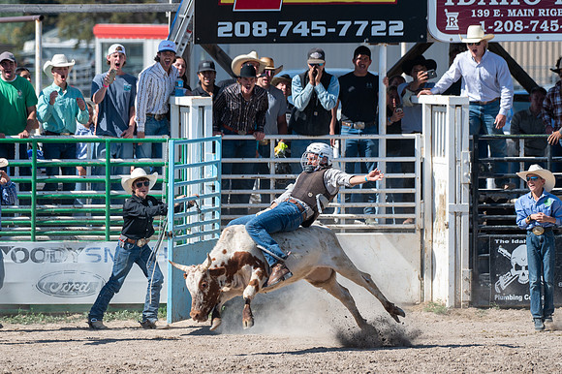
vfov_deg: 4.3
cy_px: 211
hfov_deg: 6.5
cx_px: 292
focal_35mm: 316
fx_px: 4938
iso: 250
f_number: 5.6
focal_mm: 270
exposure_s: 1/800
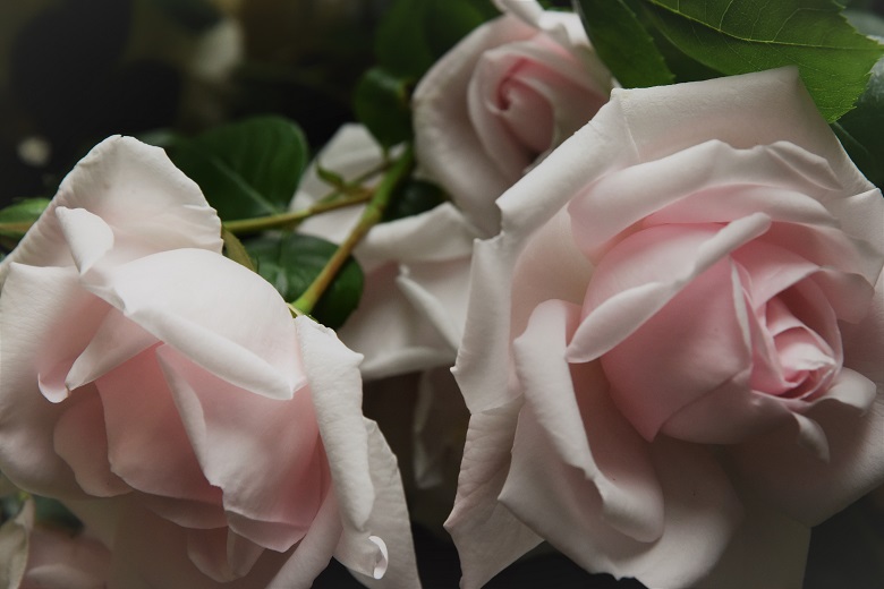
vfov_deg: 10.8
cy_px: 294
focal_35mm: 128
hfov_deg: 16.1
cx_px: 442
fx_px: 3131
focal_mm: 85
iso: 1000
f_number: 8
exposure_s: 1/250
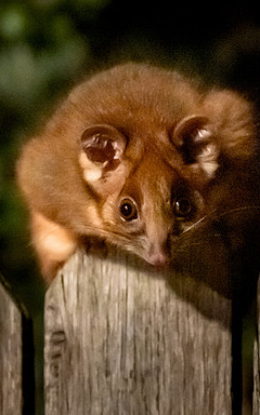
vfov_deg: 5.9
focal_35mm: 354
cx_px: 145
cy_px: 208
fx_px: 4013
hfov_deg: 3.7
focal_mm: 120
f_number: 4
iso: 6400
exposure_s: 1/40
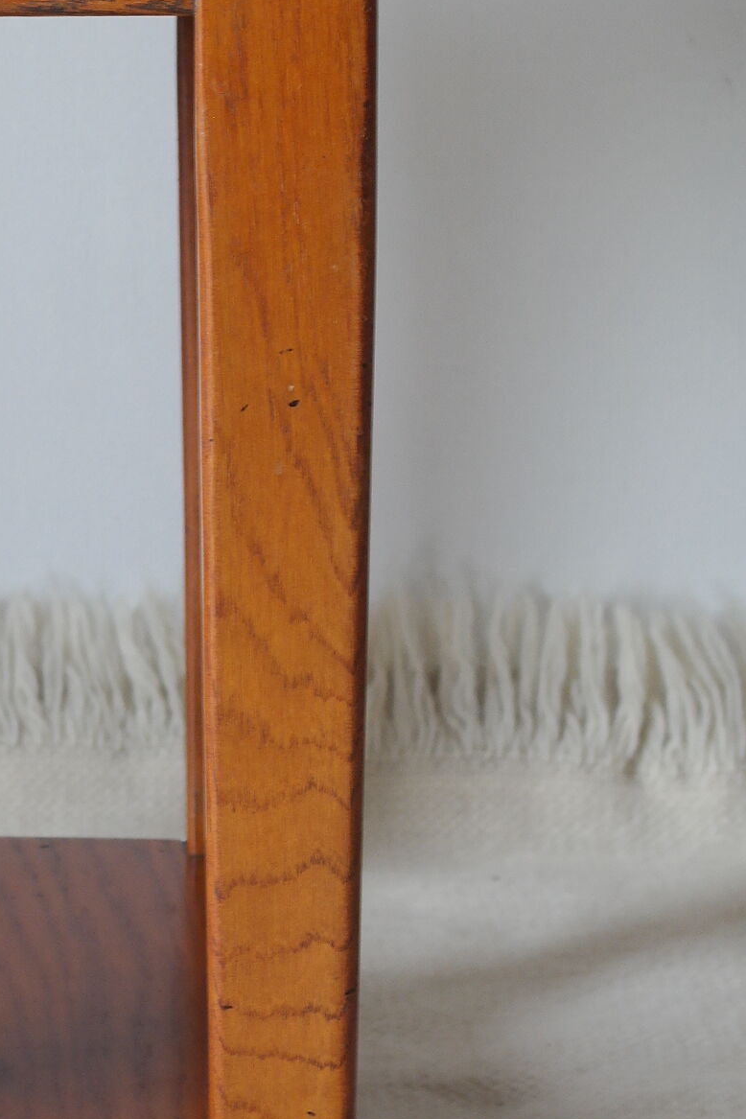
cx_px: -189
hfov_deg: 10.7
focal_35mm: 125
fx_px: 3885
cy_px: 180
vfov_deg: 16.2
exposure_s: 1/25
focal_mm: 32
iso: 400
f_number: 5.6
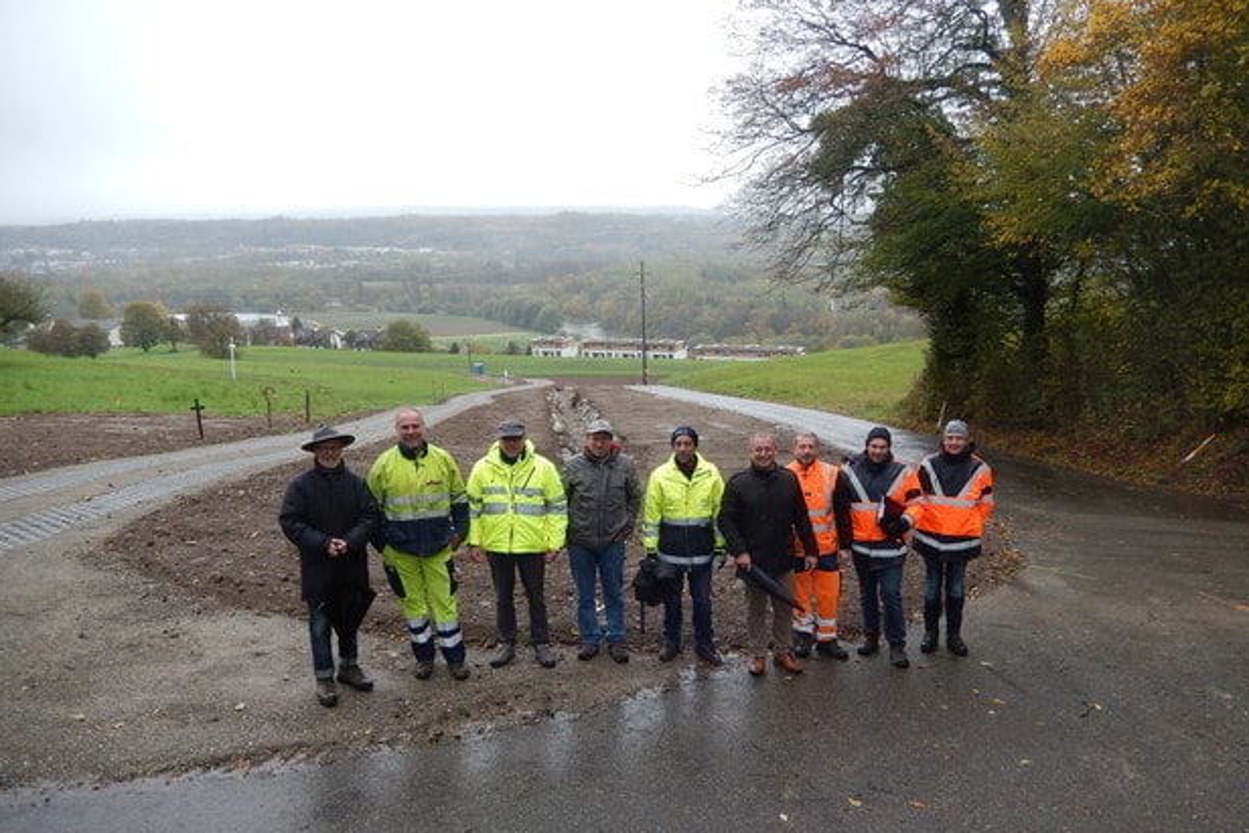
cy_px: 480
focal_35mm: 27
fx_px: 937
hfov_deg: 67.4
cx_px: 643
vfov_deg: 47.8
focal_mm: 4.5
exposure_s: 1/60
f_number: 3.4
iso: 125
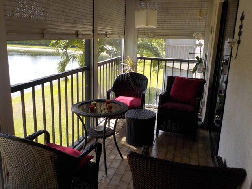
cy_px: 94
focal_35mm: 30
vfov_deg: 46.8
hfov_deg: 60.0
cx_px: 126
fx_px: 218
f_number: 3.3
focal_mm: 4.1
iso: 125
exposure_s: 1/200
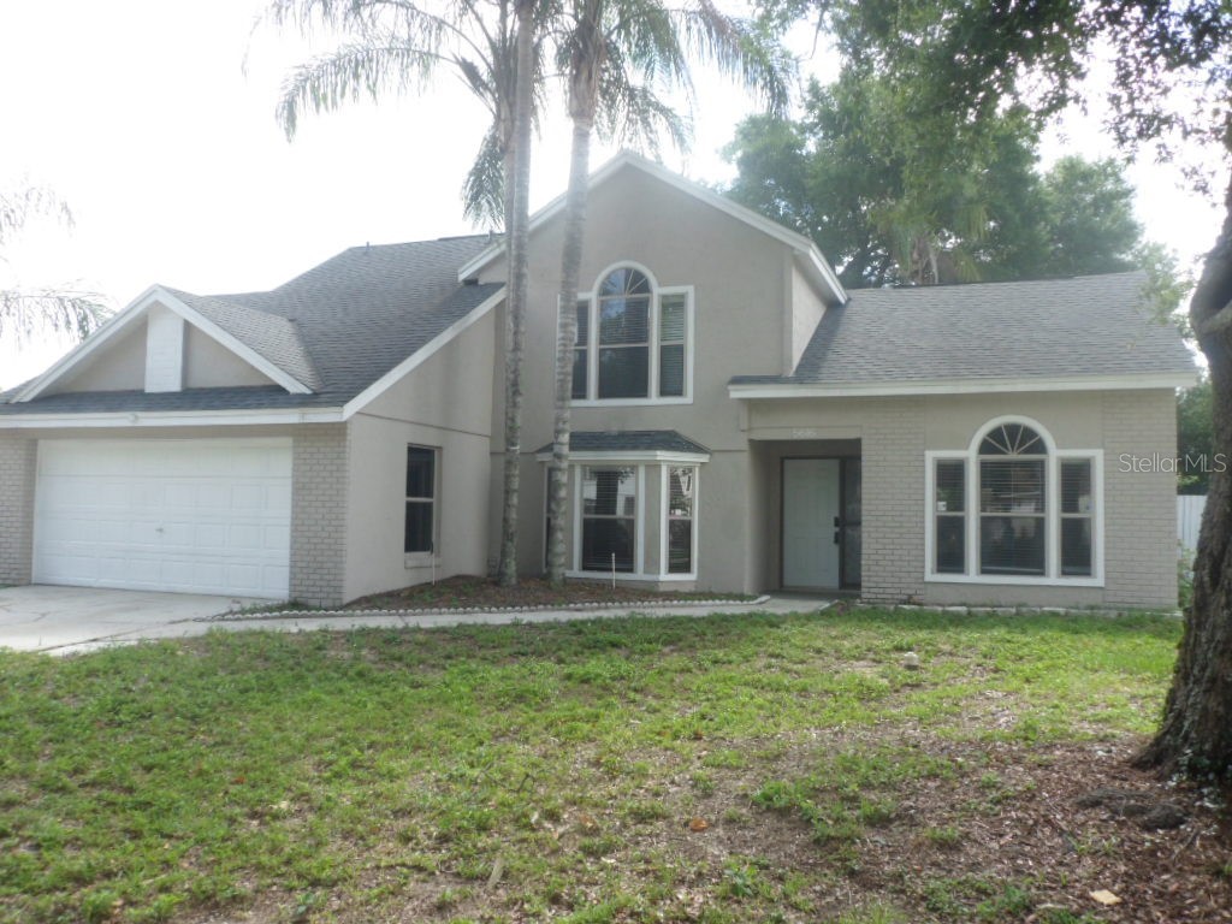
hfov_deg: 65.3
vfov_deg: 51.4
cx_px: 616
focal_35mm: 27
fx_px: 961
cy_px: 462
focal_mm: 4.9
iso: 80
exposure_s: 1/250
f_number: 3.3
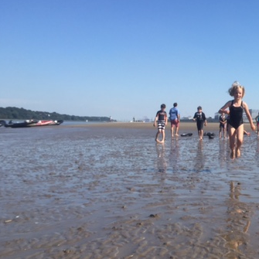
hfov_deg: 32.7
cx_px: 240
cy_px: 158
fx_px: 415
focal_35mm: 49
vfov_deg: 34.5
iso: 32
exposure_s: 1/1883
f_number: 2.2
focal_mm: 4.15
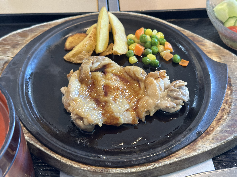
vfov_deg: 30.3
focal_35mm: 48
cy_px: 88
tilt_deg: -50.2
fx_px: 329
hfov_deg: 39.7
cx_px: 118
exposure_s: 1/40
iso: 250
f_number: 1.78
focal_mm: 6.86
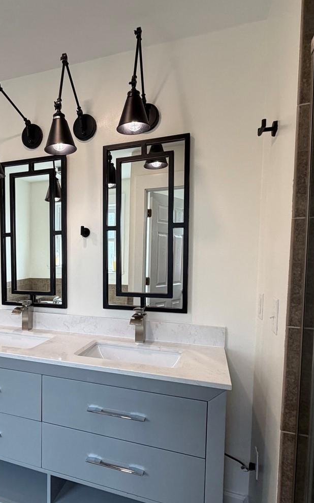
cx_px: 69
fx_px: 329
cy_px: 279
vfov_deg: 74.5
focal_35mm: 24
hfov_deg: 48.6
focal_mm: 2.22
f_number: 2.2
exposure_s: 1/111
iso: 160
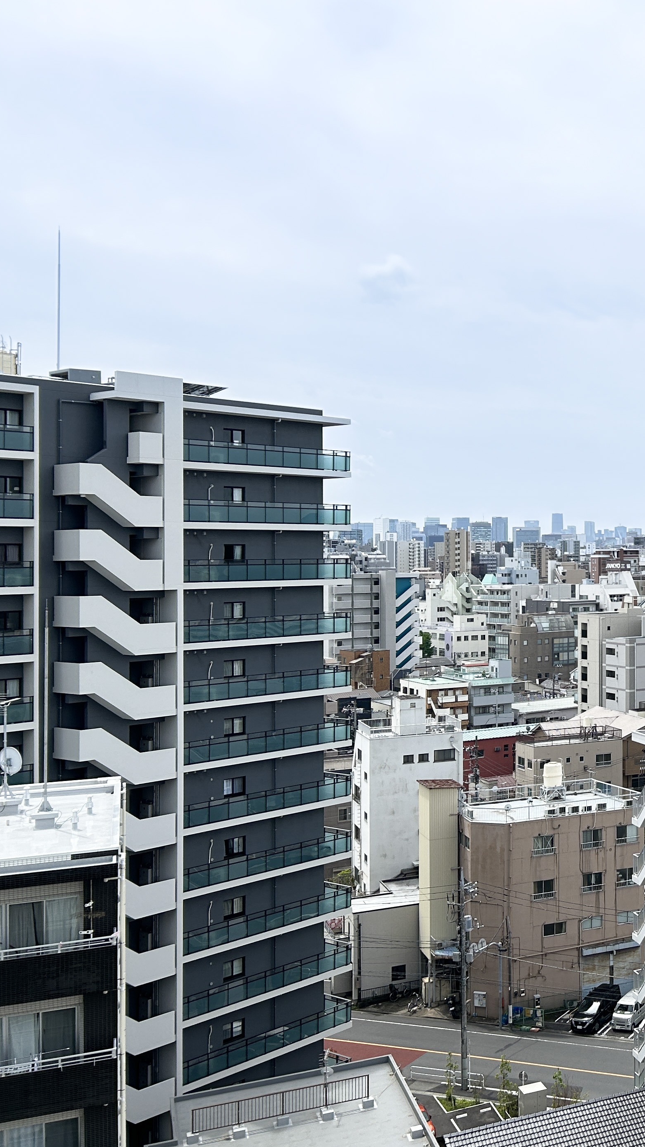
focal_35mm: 41
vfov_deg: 49.4
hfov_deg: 25.5
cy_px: 536
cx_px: 811
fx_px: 1247
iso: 50
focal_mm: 5.7
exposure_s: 1/2800
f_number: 1.5
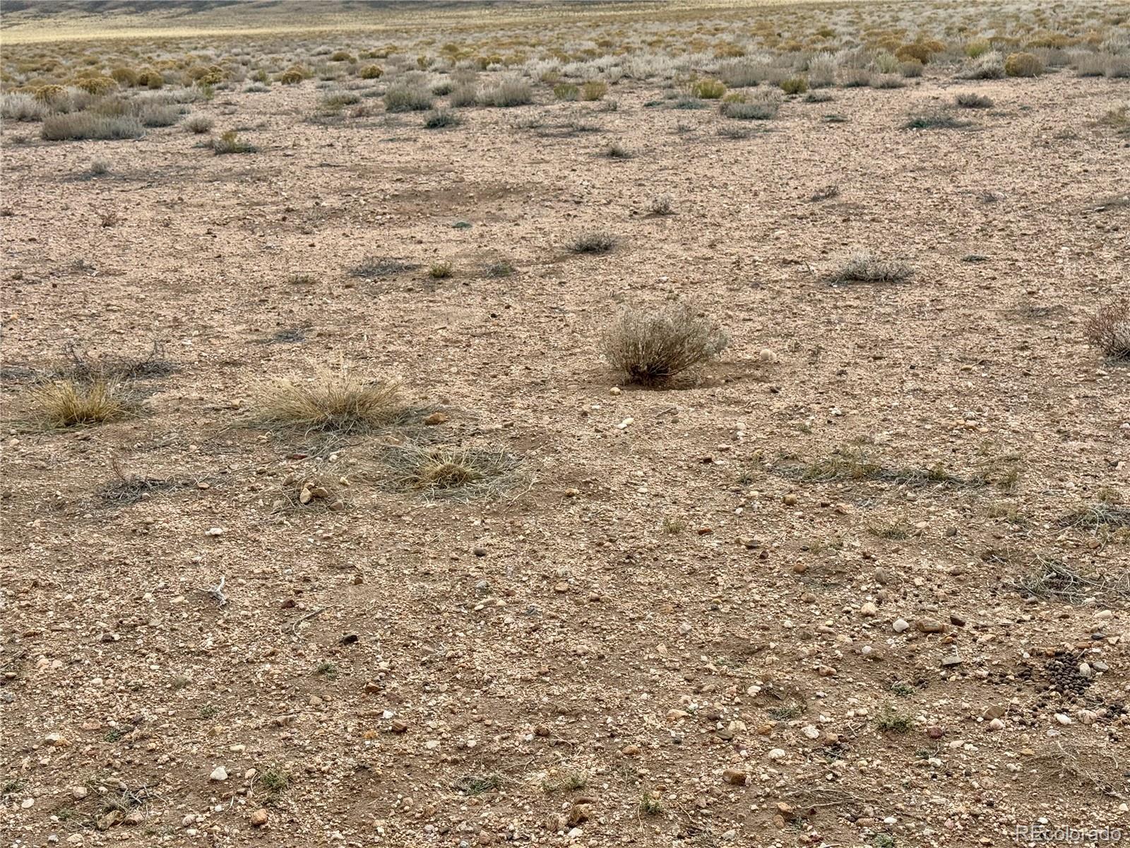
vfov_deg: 30.3
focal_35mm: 48
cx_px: 565
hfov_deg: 39.7
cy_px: 424
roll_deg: +2.6
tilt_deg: -15.3
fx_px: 1567
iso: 64
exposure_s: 1/3257
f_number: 1.78
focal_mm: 6.76
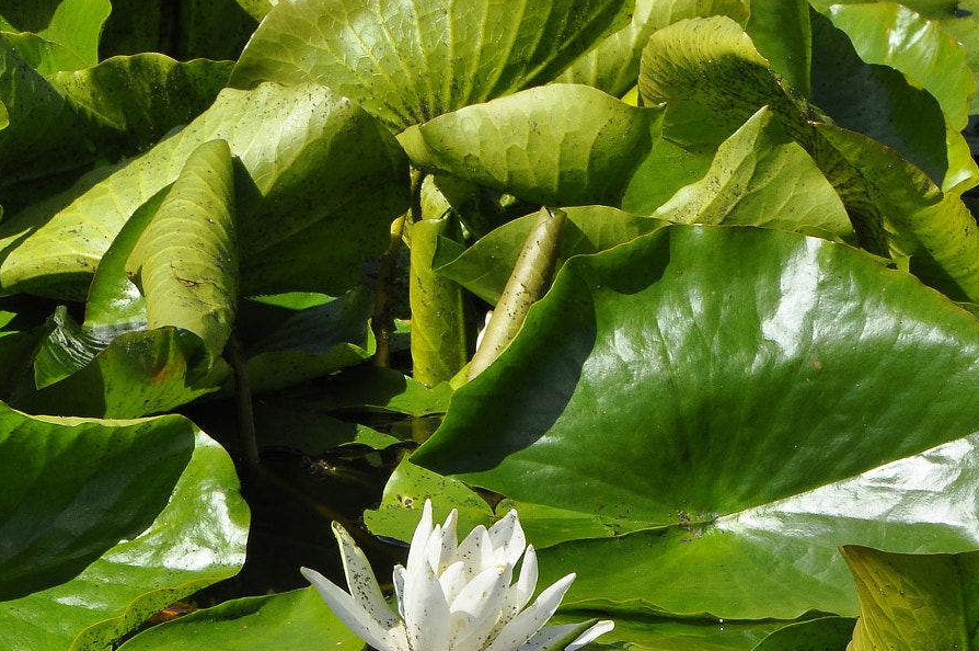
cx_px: 862
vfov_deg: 2.6
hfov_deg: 3.8
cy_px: 568
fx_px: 14587
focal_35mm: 537
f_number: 18
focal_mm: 200
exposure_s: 1/125
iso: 320
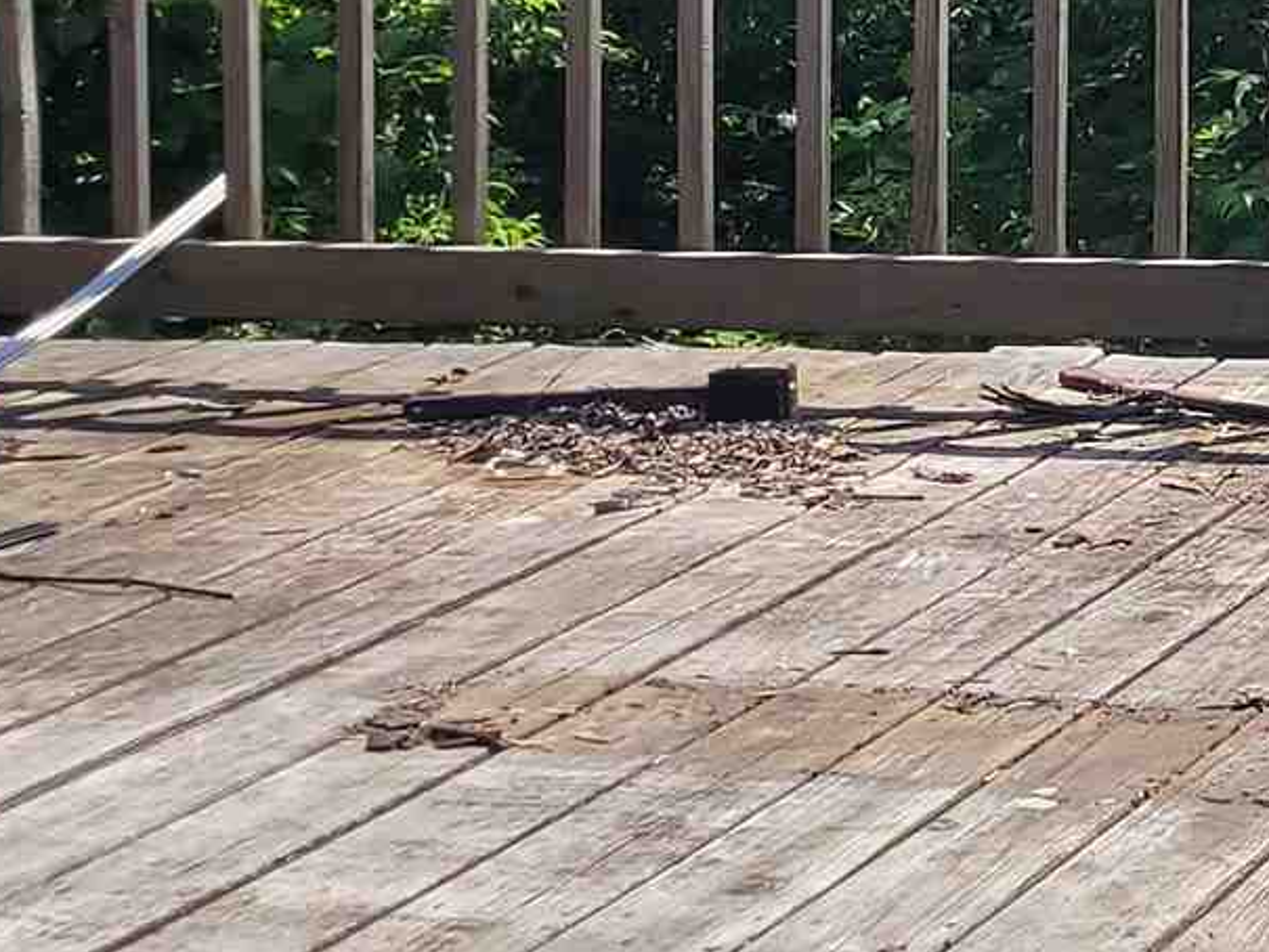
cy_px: 17
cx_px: 1884
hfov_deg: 14.0
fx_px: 4840
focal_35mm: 132
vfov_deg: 11.1
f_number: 1.8
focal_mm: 5.4
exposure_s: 1/2151
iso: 40
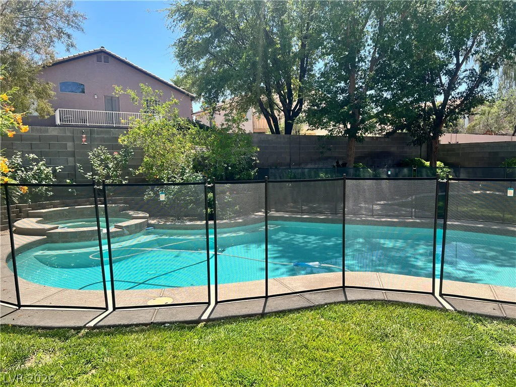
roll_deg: +1.1
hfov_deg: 67.3
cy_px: 194
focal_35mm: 26
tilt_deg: -5.5
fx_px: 388
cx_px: 258
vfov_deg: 53.1
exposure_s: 1/2123
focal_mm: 5.7
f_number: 1.5
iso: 50
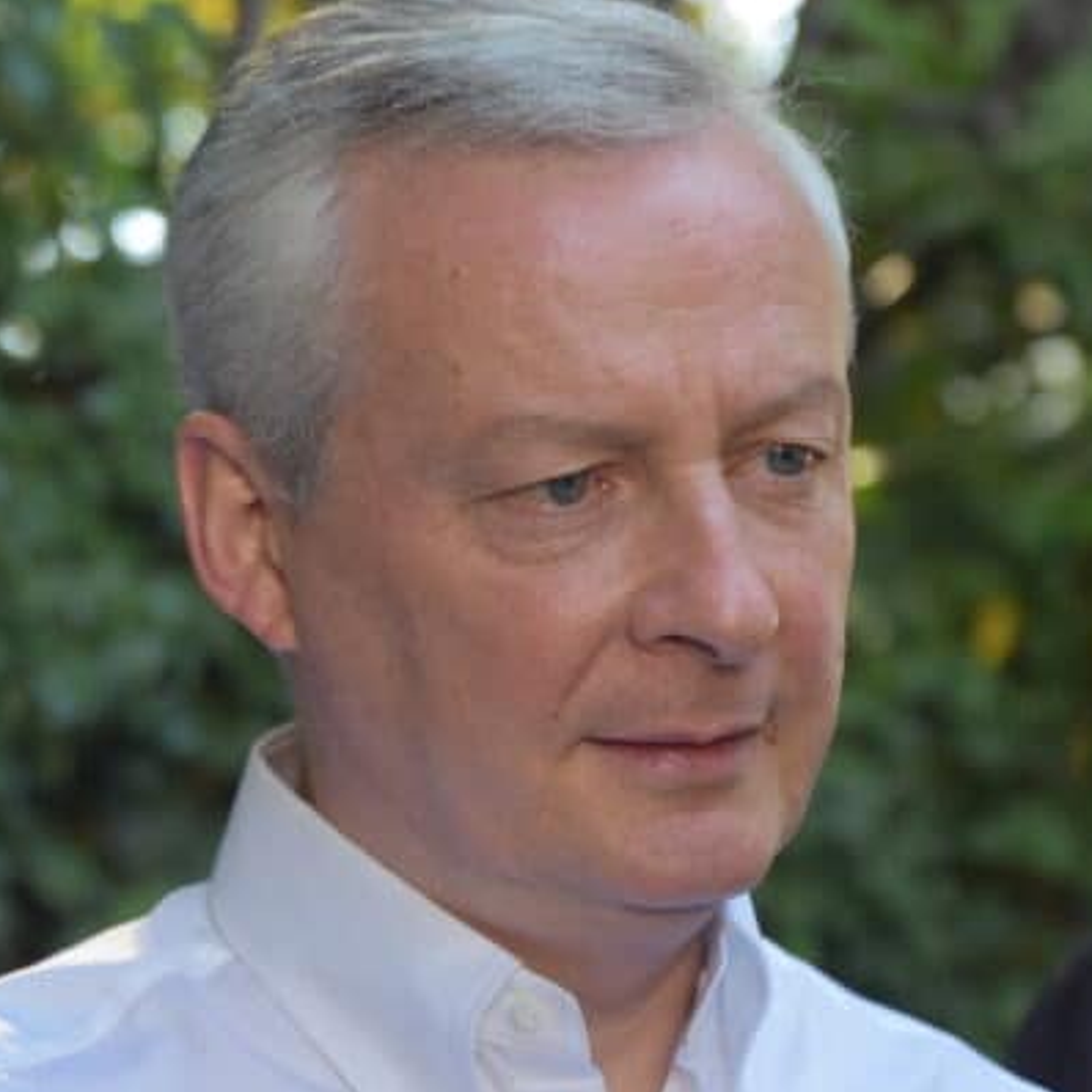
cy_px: 547
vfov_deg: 11.3
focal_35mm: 154
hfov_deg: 11.3
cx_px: 415
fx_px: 5496
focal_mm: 80
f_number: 5.3
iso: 800
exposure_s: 1/200
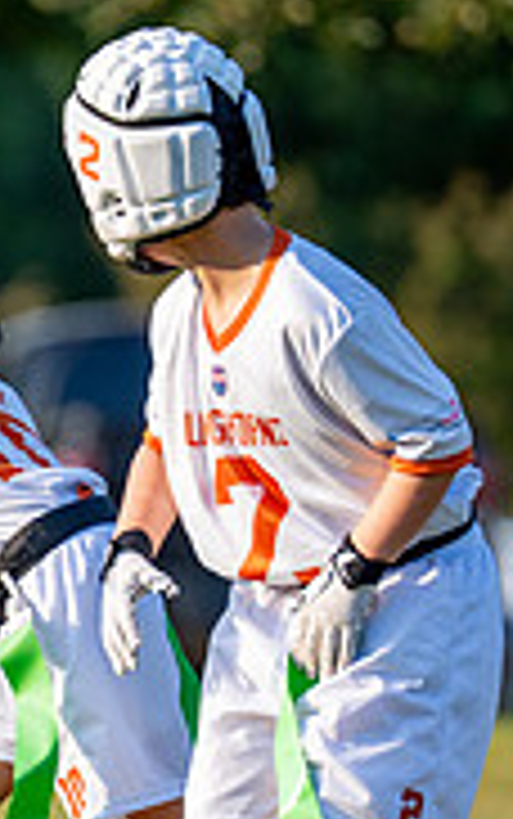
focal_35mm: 878
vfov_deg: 2.4
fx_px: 19609
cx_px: -100
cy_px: 516
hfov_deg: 1.5
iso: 200
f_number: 2.8
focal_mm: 200
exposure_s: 1/2000
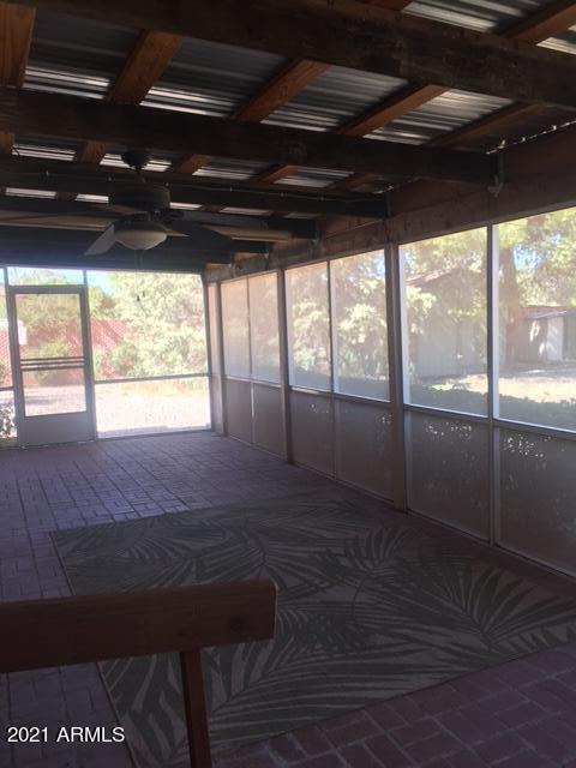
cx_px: 288
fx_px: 643
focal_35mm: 29
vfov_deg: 61.7
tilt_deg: -4.0
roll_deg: +1.7
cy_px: 384
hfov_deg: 48.2
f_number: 2.2
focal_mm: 4.15
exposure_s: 1/40
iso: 25
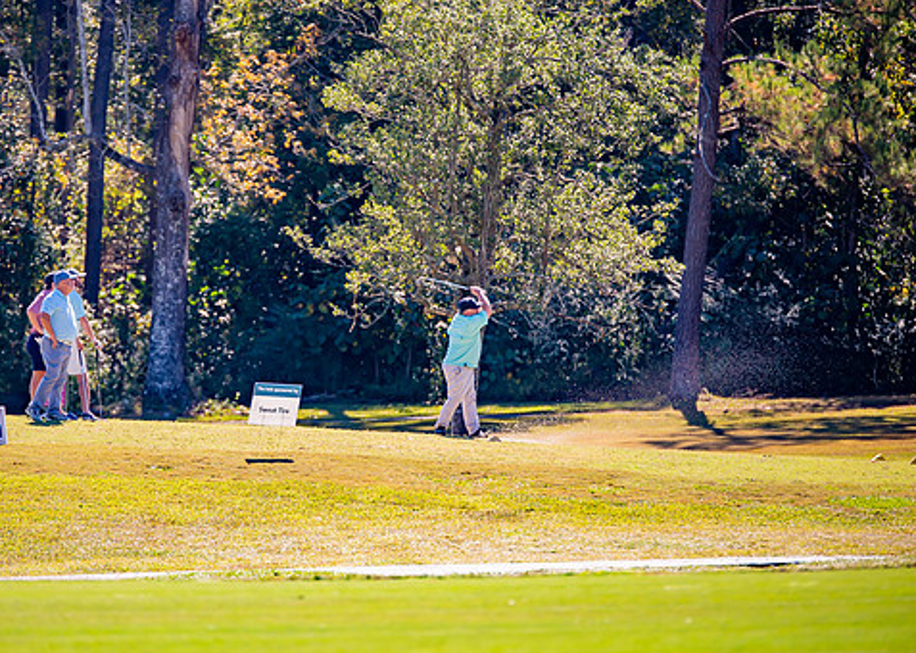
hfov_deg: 8.4
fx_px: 6239
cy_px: 311
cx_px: 316
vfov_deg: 6.0
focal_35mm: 240
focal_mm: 180
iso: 100
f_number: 2.8
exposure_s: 1/1250
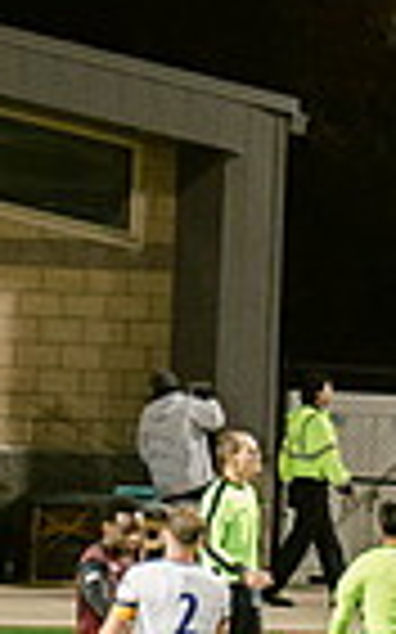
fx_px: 12307
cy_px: 731
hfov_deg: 1.8
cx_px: 1670
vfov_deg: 2.9
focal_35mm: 712
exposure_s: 1/160
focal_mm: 70
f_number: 4
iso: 2000
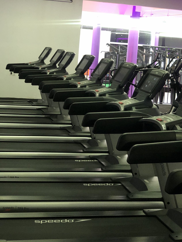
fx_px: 554
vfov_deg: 24.5
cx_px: 129
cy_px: 66
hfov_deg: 18.6
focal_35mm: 79
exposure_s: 1/17
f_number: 2.4
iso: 160
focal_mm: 6
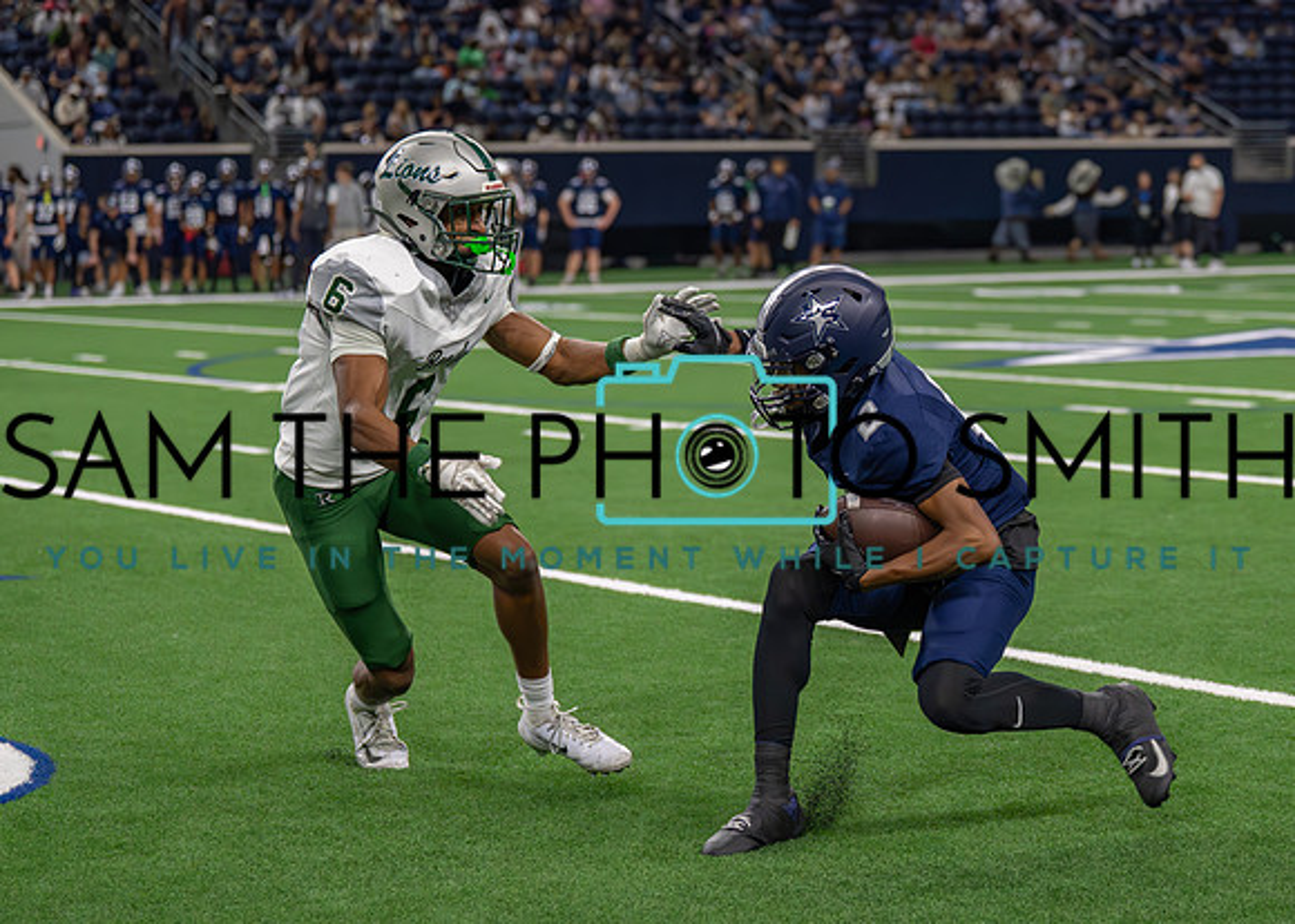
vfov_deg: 13.6
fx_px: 3864
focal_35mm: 105
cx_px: 859
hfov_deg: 19.0
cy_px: 444
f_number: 2.8
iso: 4000
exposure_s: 1/1600
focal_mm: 70
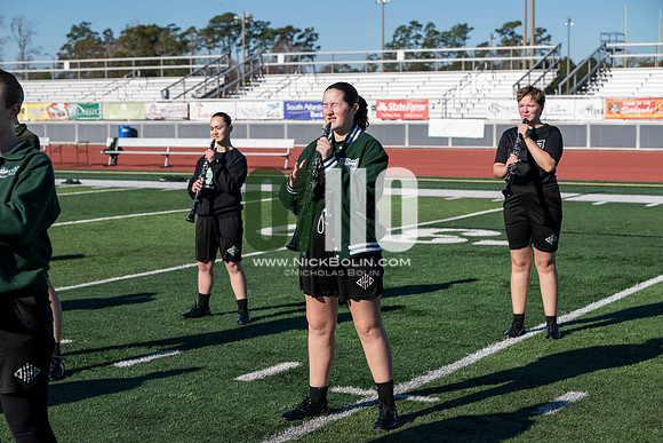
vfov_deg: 19.5
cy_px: 222
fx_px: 1289
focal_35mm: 70
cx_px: 332
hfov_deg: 28.8
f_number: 5
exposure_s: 1/2000
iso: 250
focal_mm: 70
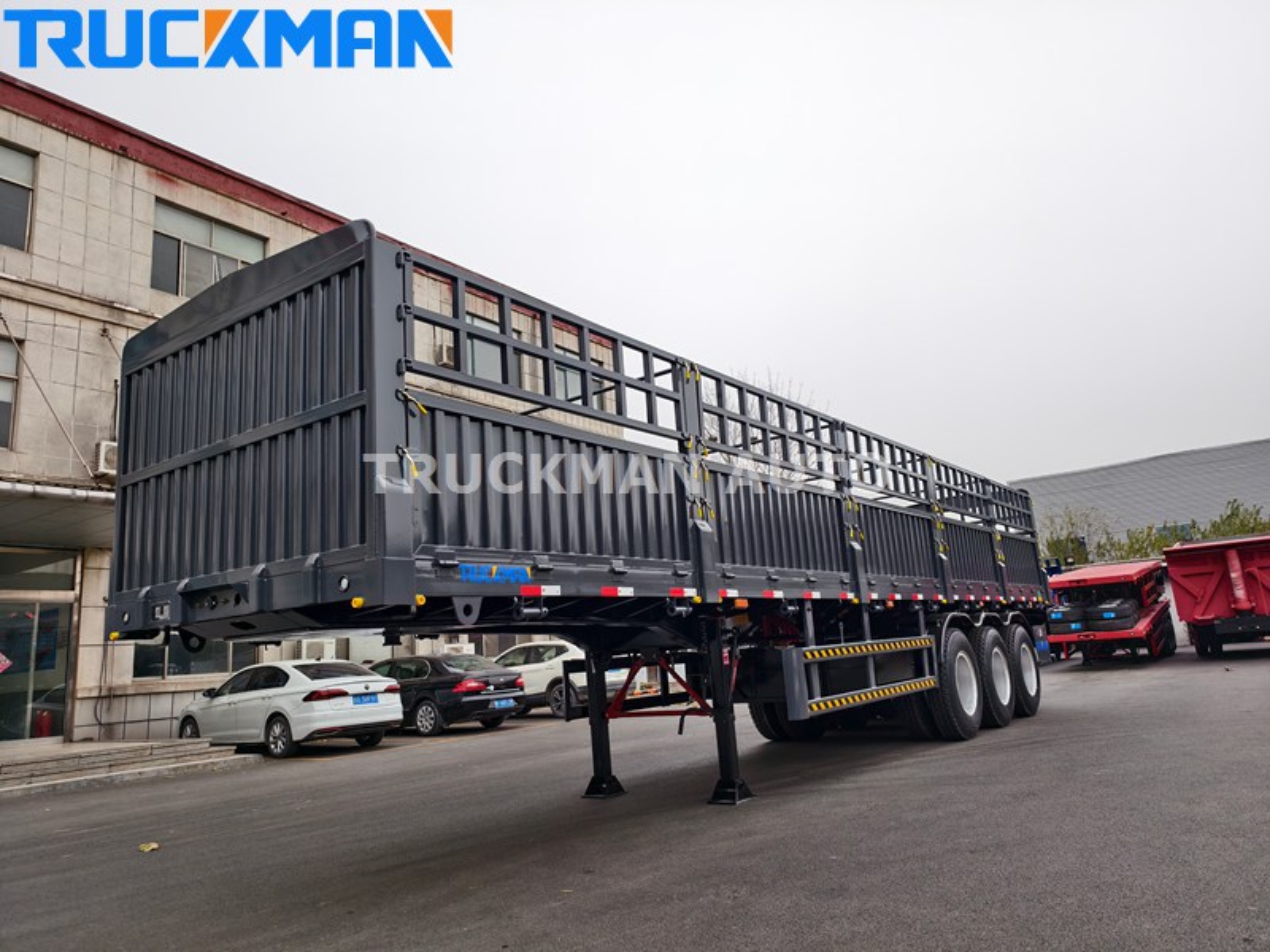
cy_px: 476
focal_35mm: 23
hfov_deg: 73.9
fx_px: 844
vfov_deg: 58.9
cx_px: 635
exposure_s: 1/1279
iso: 72
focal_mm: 5.6
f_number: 1.57
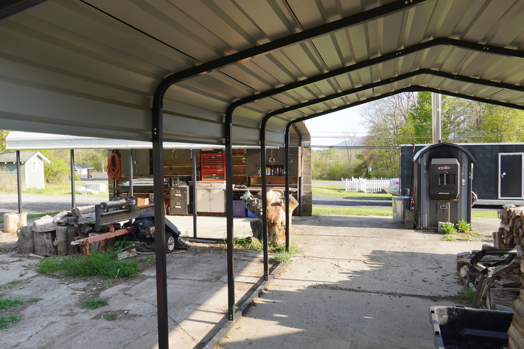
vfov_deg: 42.3
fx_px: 451
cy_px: 181
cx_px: 254
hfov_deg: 60.3
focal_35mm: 31
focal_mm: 18
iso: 100
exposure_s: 1/125
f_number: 5.6
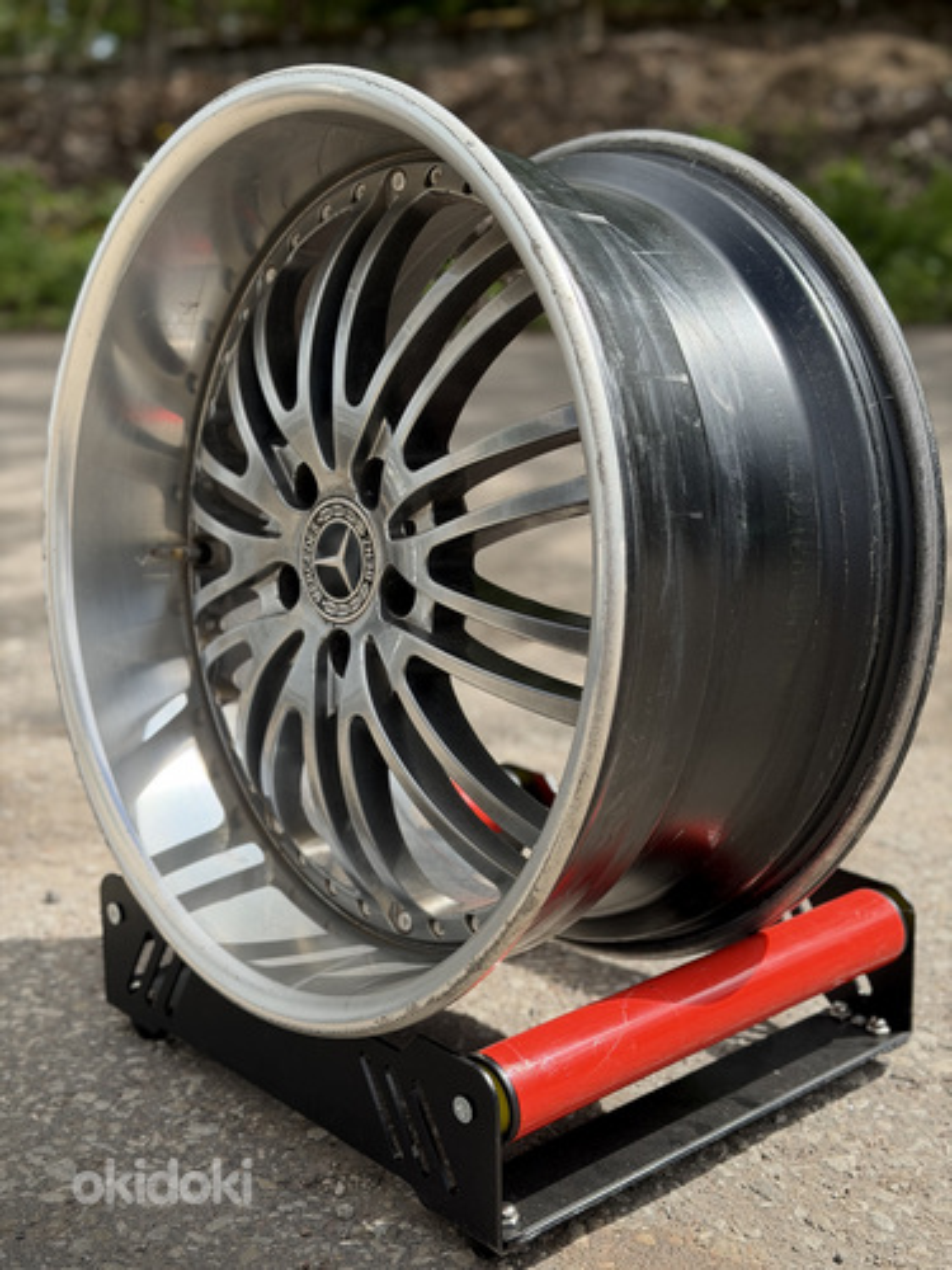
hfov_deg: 30.3
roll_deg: +1.4
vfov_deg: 39.7
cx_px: 476
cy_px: 635
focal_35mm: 48
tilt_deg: -14.6
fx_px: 1760
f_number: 1.78
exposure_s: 1/3226
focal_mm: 6.76
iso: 100
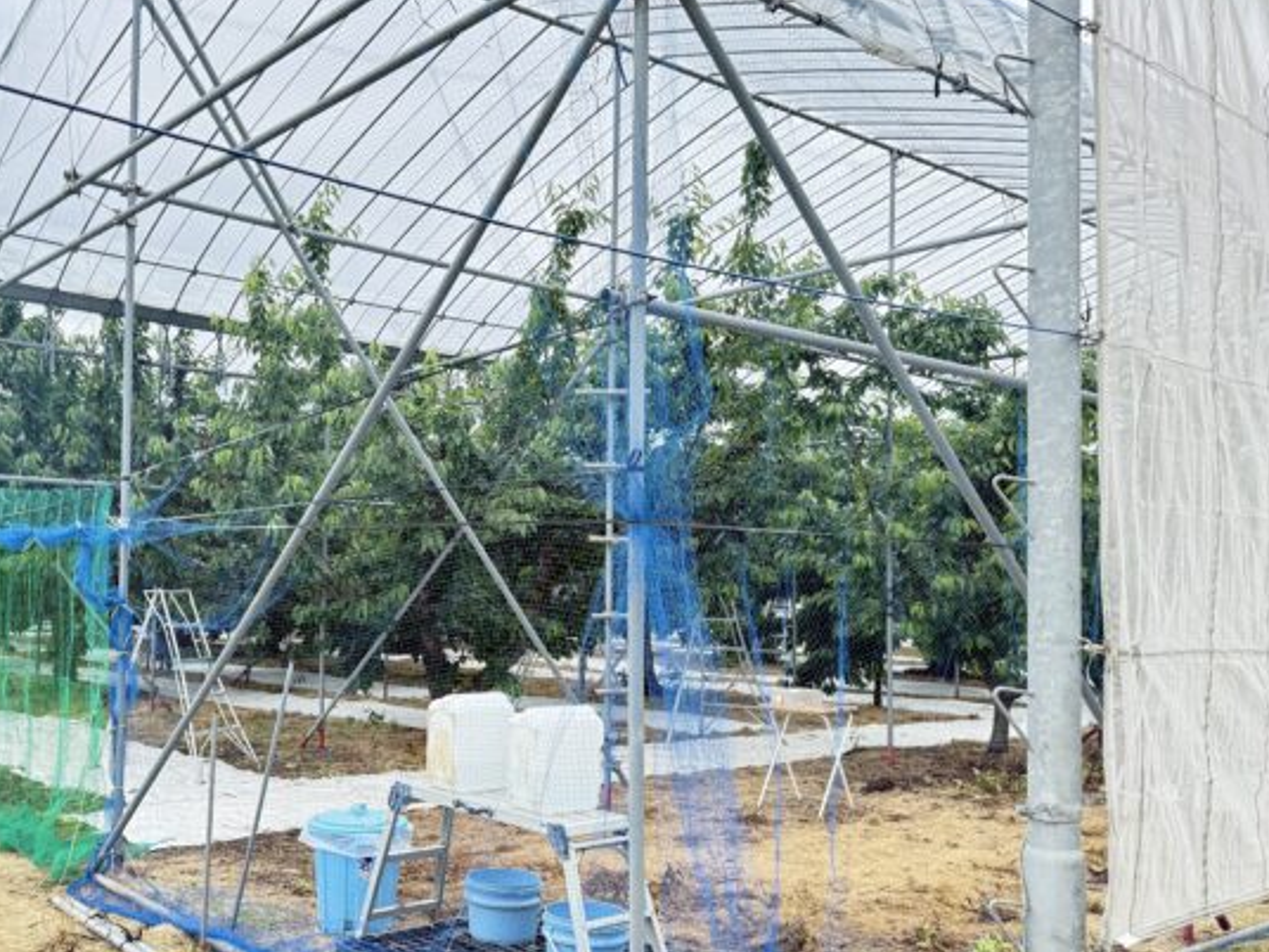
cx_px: 398
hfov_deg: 52.7
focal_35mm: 34
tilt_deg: +3.4
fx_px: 1246
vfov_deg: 41.7
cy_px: 530
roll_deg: -2.2
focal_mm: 6.76
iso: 100
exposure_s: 1/643
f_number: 1.78
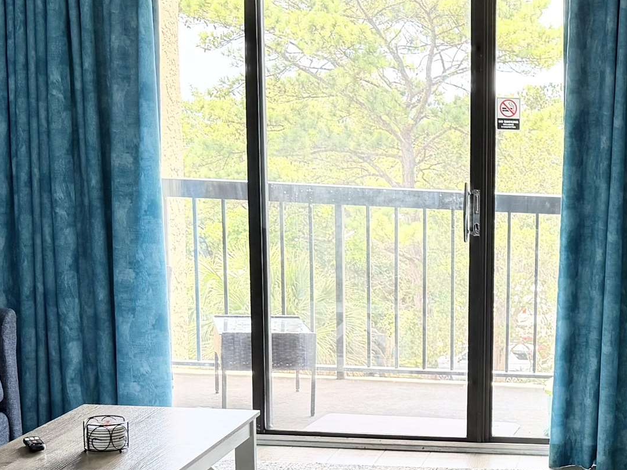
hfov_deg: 26.4
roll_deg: -2.0
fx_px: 1249
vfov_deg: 21.1
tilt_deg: -11.8
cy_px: 373
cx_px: 655
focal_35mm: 69
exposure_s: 1/178
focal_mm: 6.76
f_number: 1.78
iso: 100
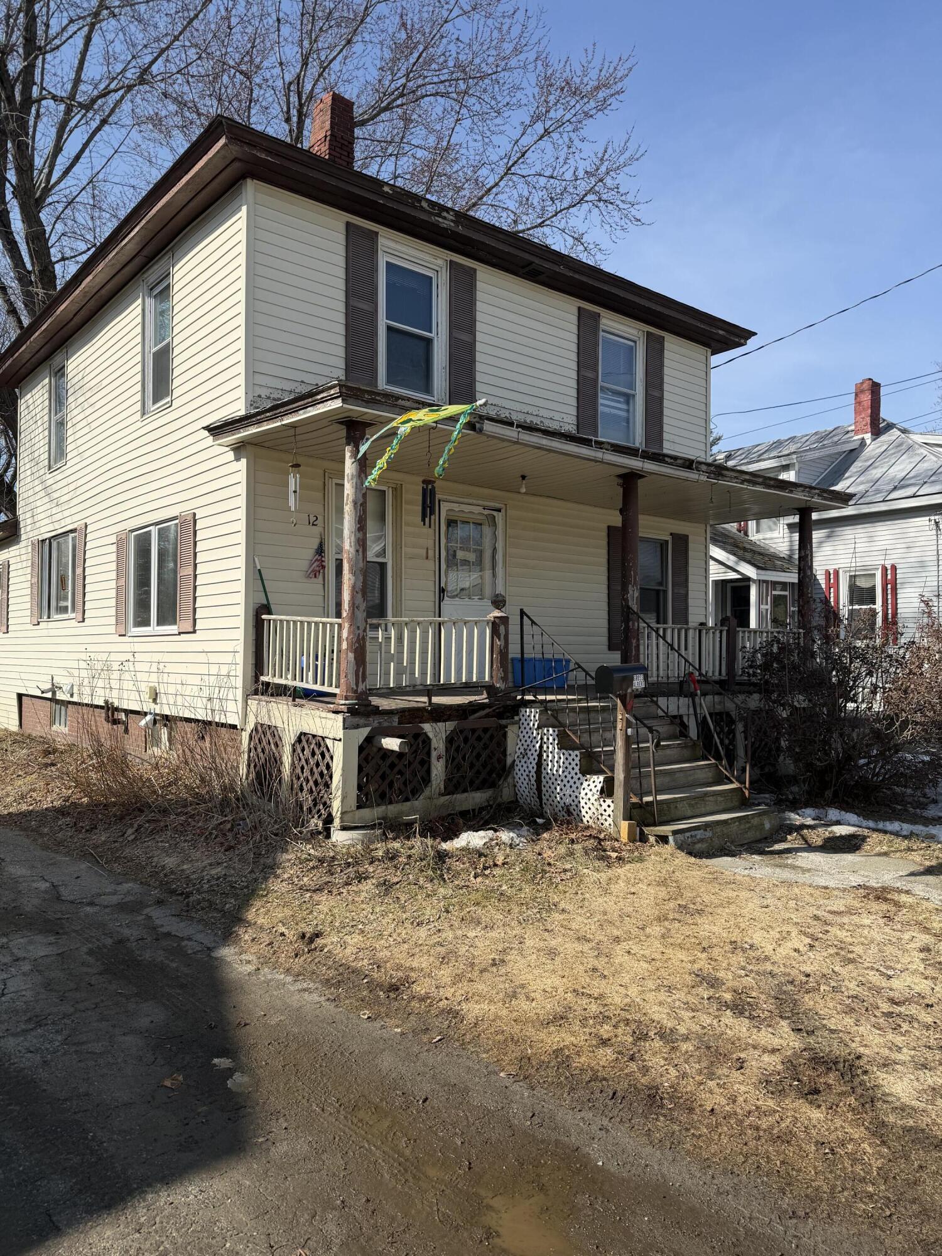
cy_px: 628
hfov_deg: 56.8
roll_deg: -0.6
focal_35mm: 24
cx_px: 471
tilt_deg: +2.8
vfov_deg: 71.6
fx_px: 871
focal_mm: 6.76
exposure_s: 1/4167
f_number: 1.78
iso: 80
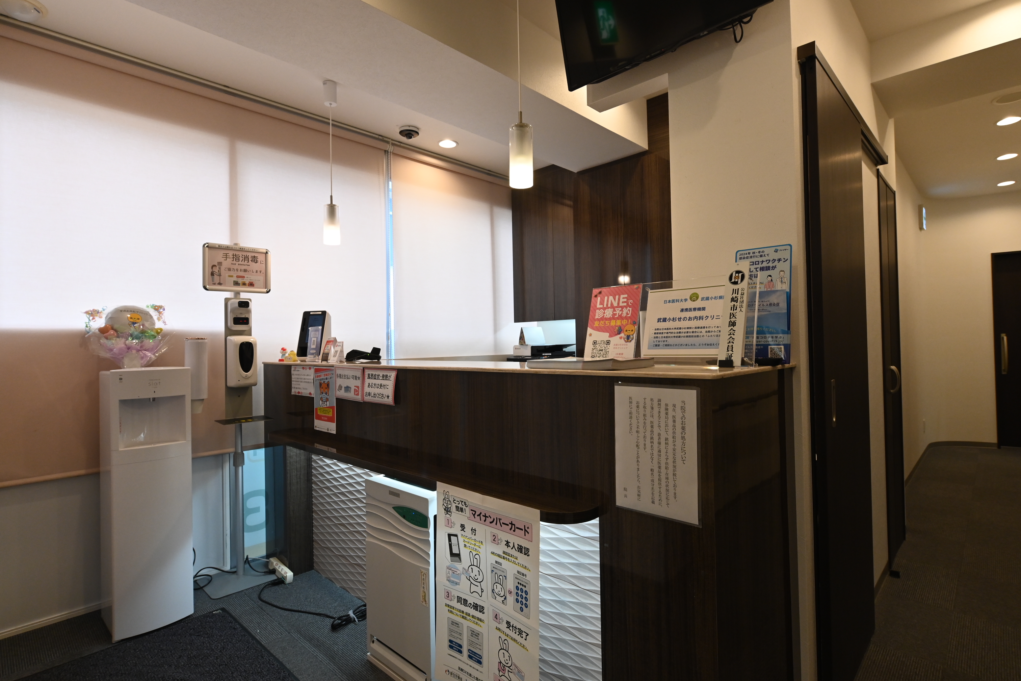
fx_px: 510
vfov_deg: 67.4
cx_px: 510
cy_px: 340
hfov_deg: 90.0
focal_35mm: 18
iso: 1600
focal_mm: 18
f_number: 7.1
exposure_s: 1/125
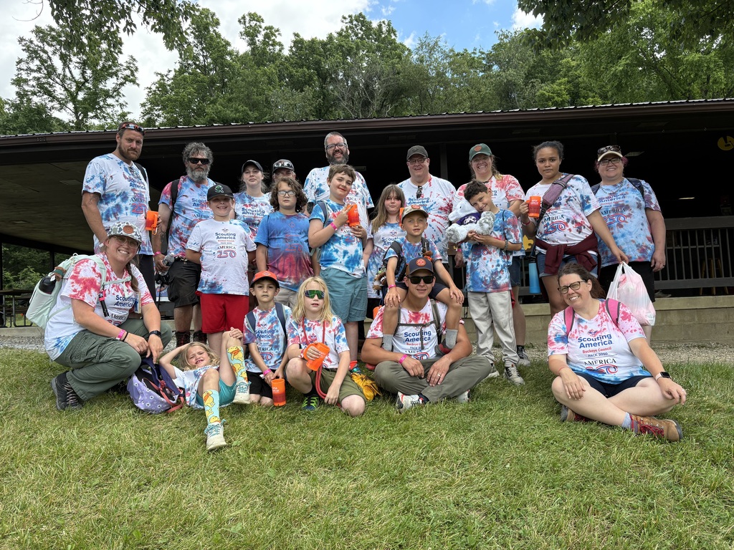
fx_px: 551
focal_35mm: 26
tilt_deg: +4.6
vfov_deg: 53.1
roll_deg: +3.3
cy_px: 275
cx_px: 367
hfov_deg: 67.3
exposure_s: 1/641
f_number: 1.6
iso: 50
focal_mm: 5.96
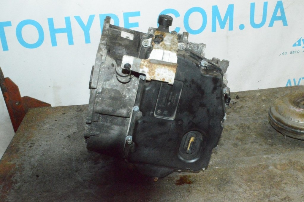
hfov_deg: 49.6
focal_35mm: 39
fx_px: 329
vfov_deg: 34.2
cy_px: 101
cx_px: 152
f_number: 25
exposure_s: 1/40
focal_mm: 26
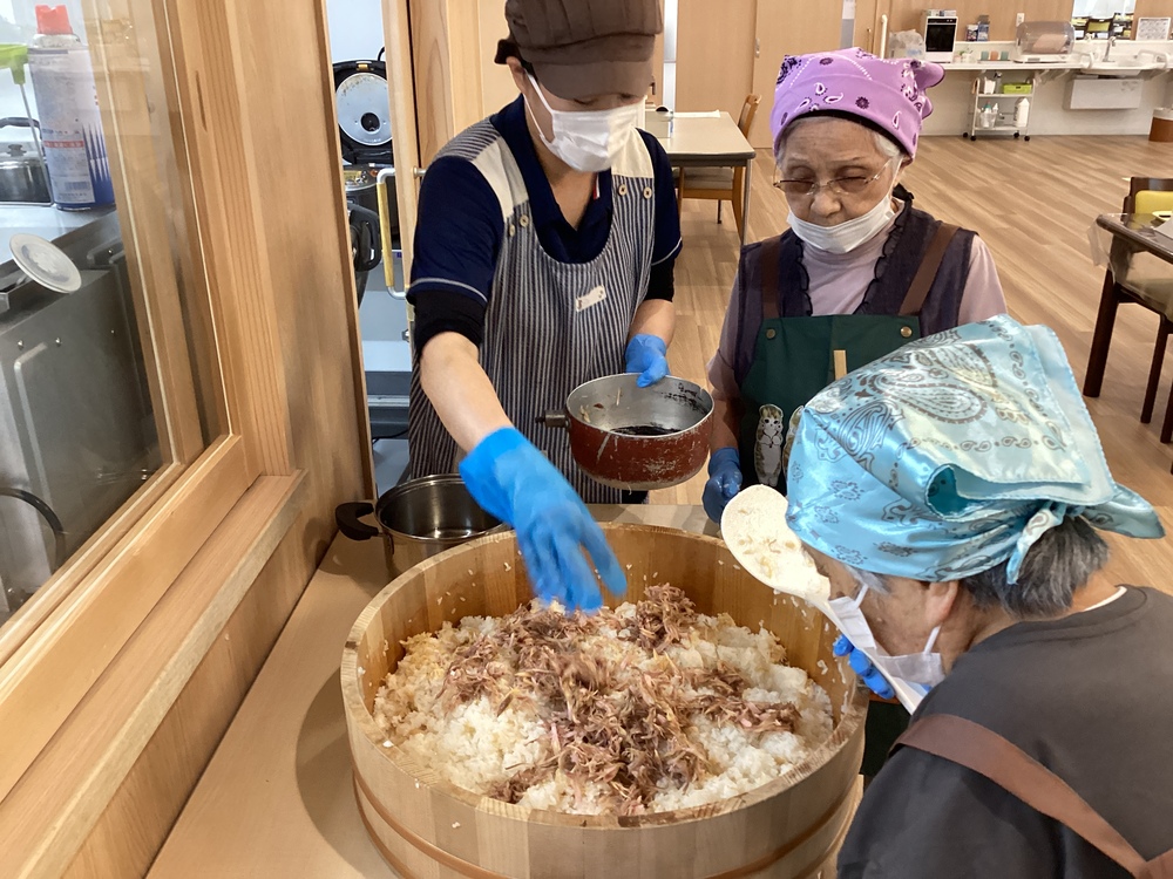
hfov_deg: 58.4
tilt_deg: -24.2
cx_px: 586
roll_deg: +2.2
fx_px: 1050
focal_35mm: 31
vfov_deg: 45.4
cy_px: 440
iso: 200
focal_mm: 3.3
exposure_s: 1/60
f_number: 2.4
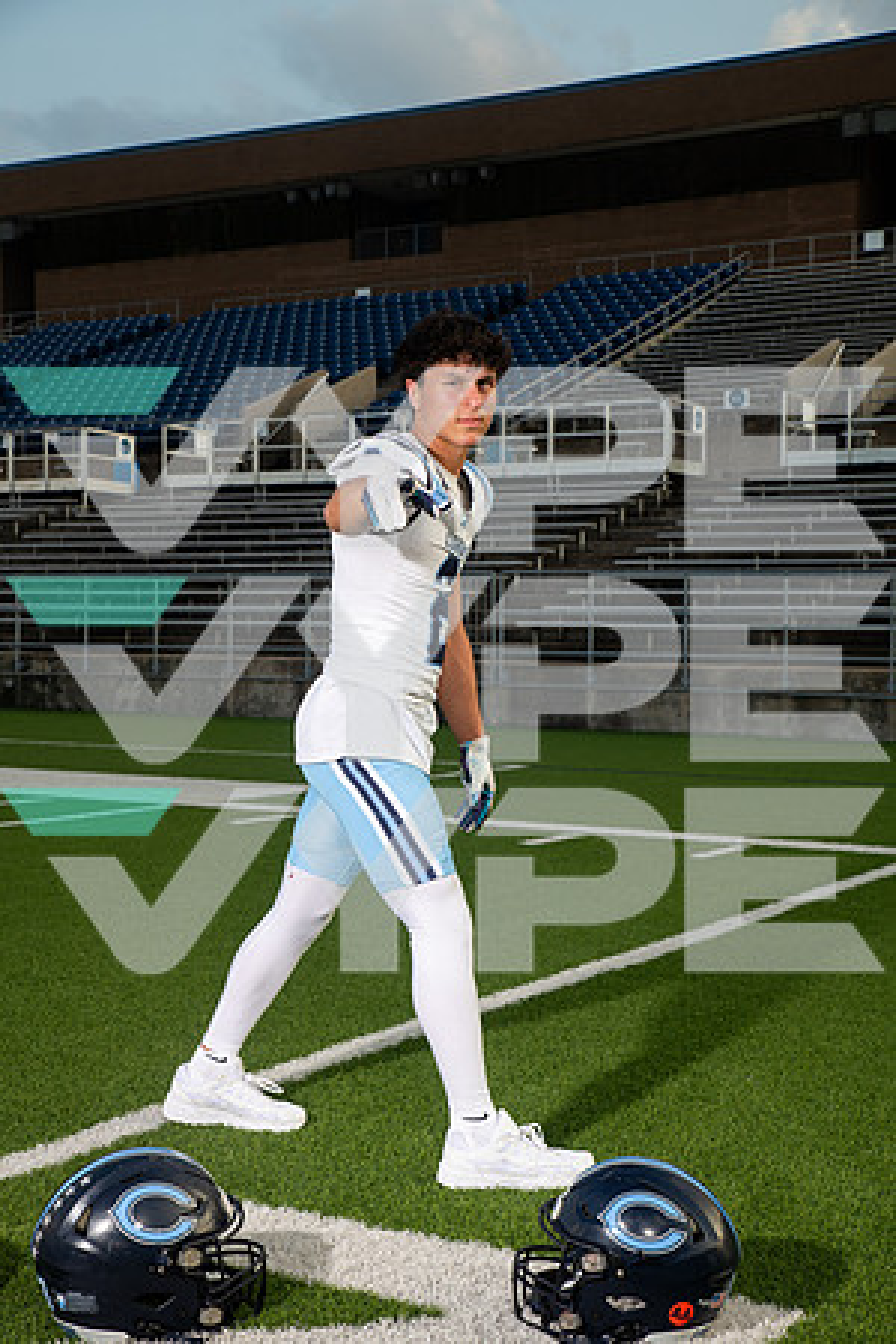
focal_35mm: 52
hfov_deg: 26.0
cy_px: 672
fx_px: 1941
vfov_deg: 38.2
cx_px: 448
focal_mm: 52
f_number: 7.1
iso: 160
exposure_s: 1/320
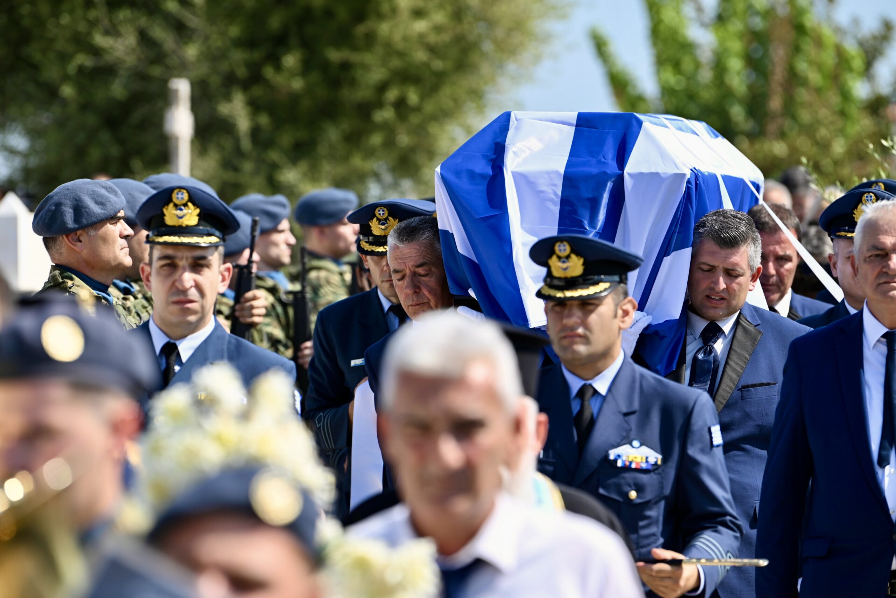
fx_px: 4978
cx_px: 448
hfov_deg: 10.3
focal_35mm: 200
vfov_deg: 6.9
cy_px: 299
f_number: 4.5
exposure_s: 1/1600
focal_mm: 200
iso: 200
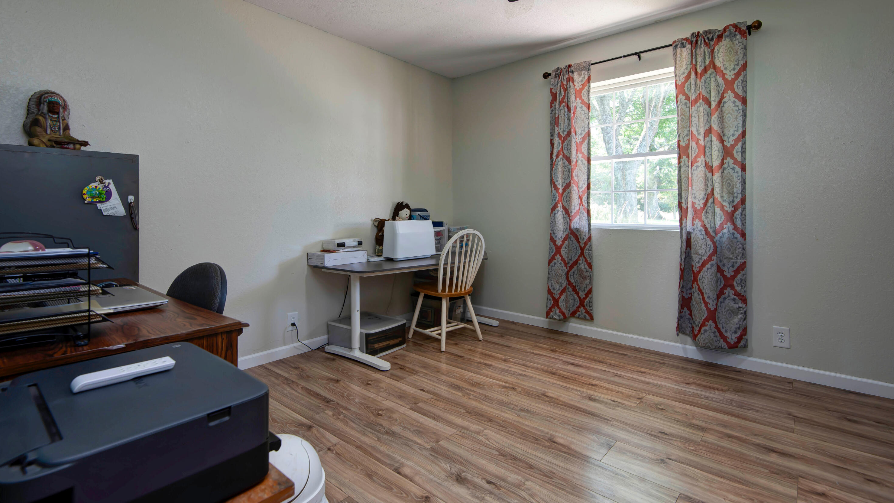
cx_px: 442
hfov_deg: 95.9
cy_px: 213
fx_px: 403
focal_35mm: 17
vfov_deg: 63.6
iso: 200
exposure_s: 1/10
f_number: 6.7
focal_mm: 16
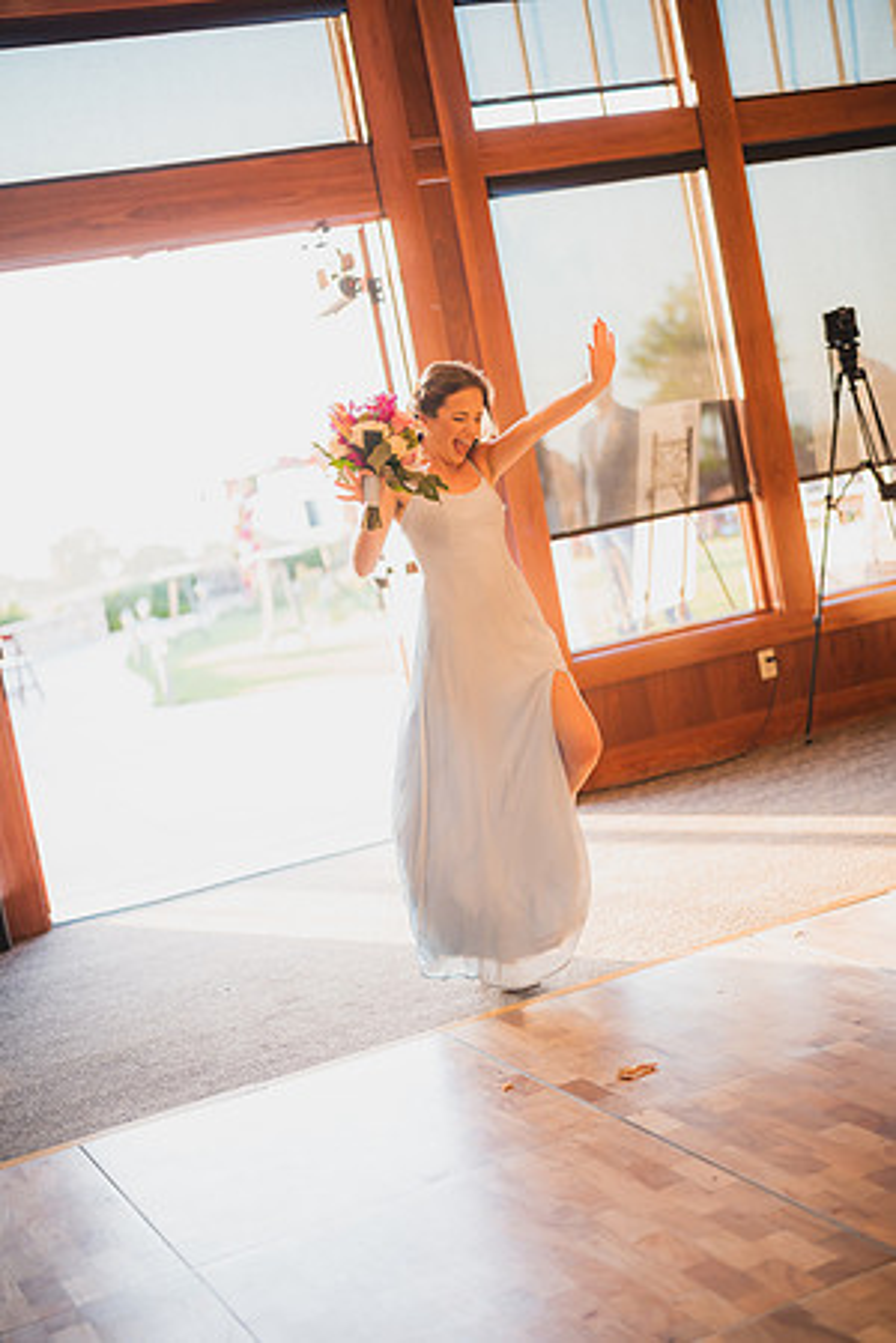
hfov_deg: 27.0
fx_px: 1867
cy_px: 672
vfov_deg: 39.6
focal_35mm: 50
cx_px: 448
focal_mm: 50
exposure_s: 1/800
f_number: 1.4
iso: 1250
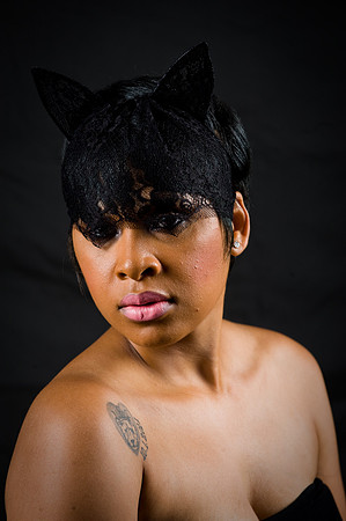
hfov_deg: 6.9
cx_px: 173
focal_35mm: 200
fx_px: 2890
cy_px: 260
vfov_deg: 10.3
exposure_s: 1/125
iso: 200
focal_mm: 200
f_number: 5.6
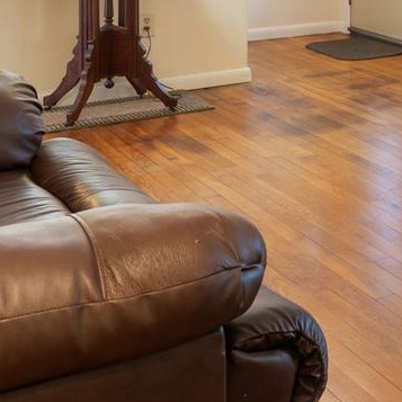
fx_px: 1025
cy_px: -117
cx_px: 664
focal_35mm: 78
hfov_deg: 18.6
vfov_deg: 20.4
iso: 400
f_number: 8
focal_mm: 16
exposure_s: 1/2.5
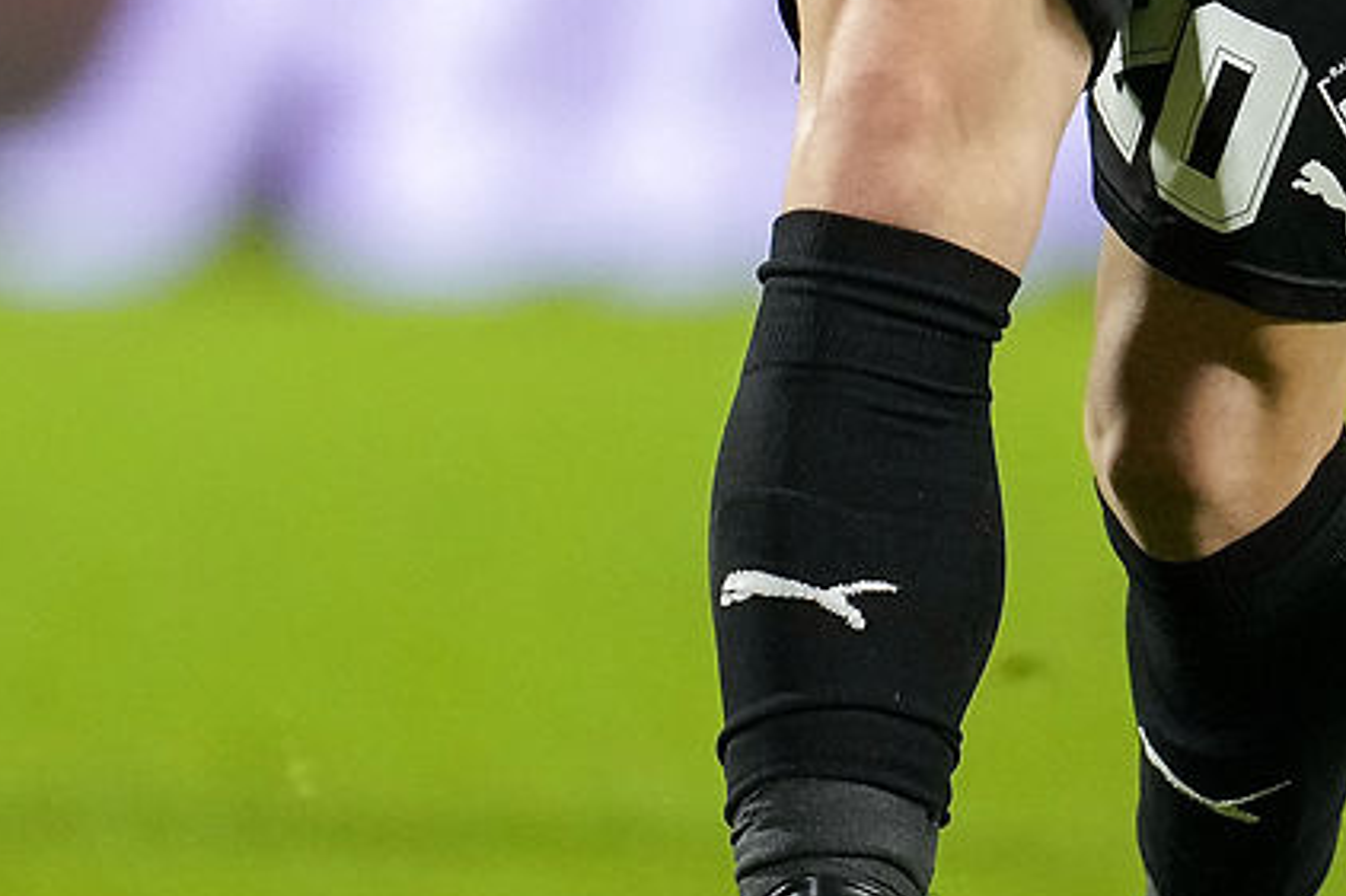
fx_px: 68055
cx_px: 944
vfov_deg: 0.8
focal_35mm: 1821
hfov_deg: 1.1
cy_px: -434
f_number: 2.8
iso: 4000
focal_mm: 400
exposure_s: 1/2000
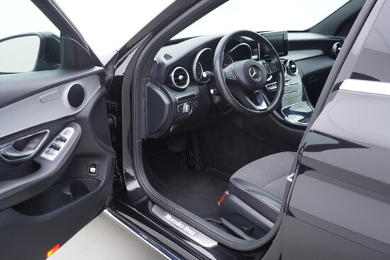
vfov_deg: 36.9
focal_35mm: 36
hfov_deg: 53.1
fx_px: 390
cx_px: 195
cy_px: 130
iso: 160
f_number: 2.8
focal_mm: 24
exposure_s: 1/40
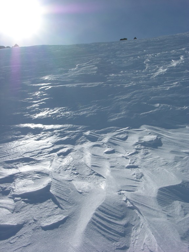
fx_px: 422
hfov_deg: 25.2
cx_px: 94
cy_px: 126
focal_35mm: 58
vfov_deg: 33.2
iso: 50
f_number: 7.9
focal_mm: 14.7
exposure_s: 1/623
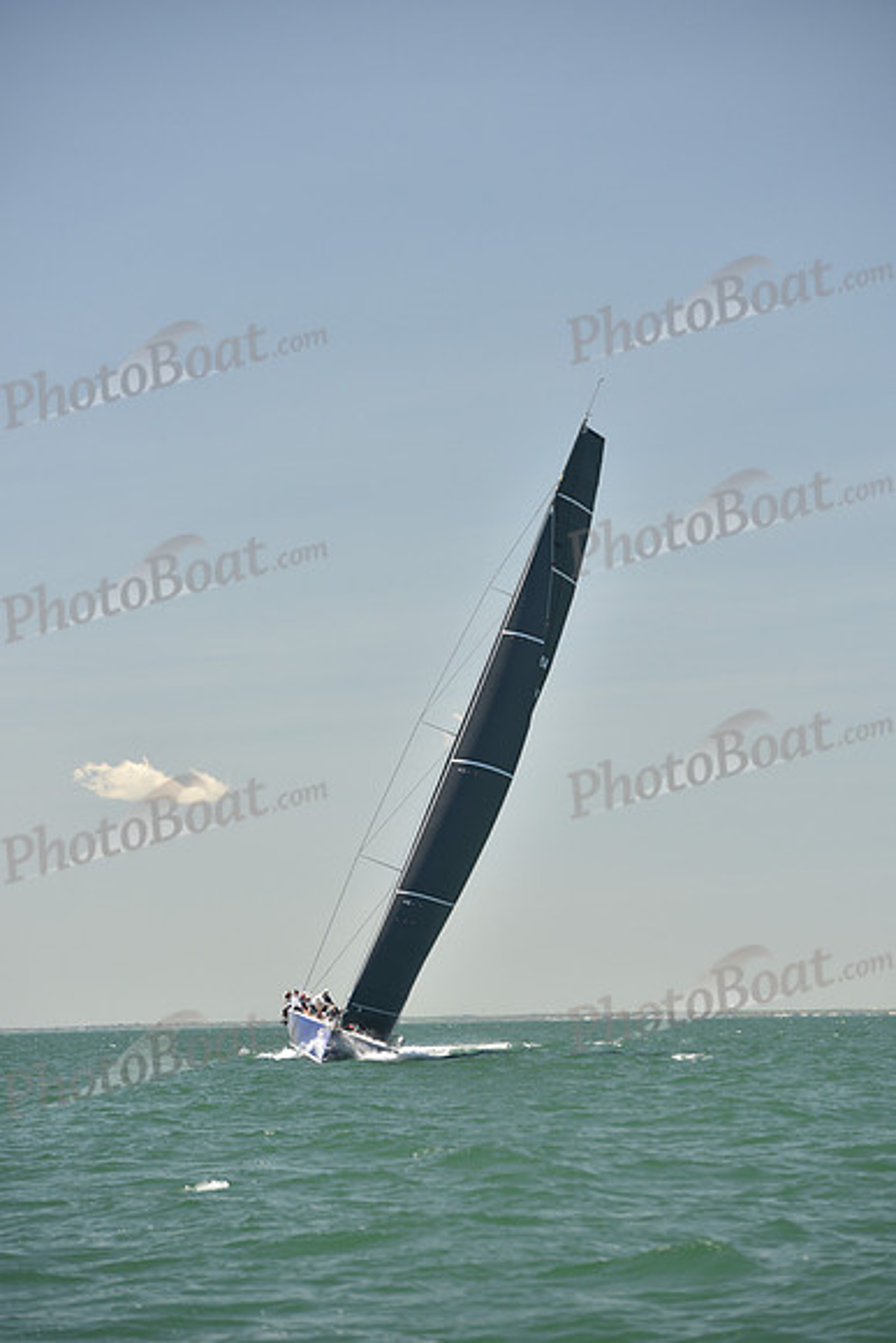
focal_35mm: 112
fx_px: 4179
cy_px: 672
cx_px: 448
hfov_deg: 12.2
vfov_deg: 18.3
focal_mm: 112
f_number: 3.5
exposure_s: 1/800
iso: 250
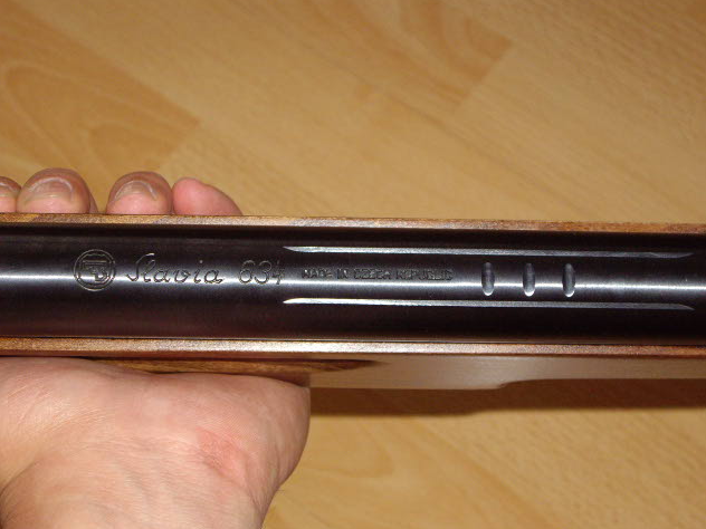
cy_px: 263
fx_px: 1611
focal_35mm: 79
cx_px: 356
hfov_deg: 24.7
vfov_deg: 18.7
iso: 400
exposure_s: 1/80
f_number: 4.3
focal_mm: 16.3
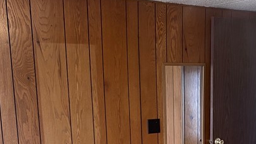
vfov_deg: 15.6
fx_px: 489
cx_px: 203
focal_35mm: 72
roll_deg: -0.5
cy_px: 210
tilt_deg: -15.2
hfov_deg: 28.7
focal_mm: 4.25
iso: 100
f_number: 1.8
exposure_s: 1/60
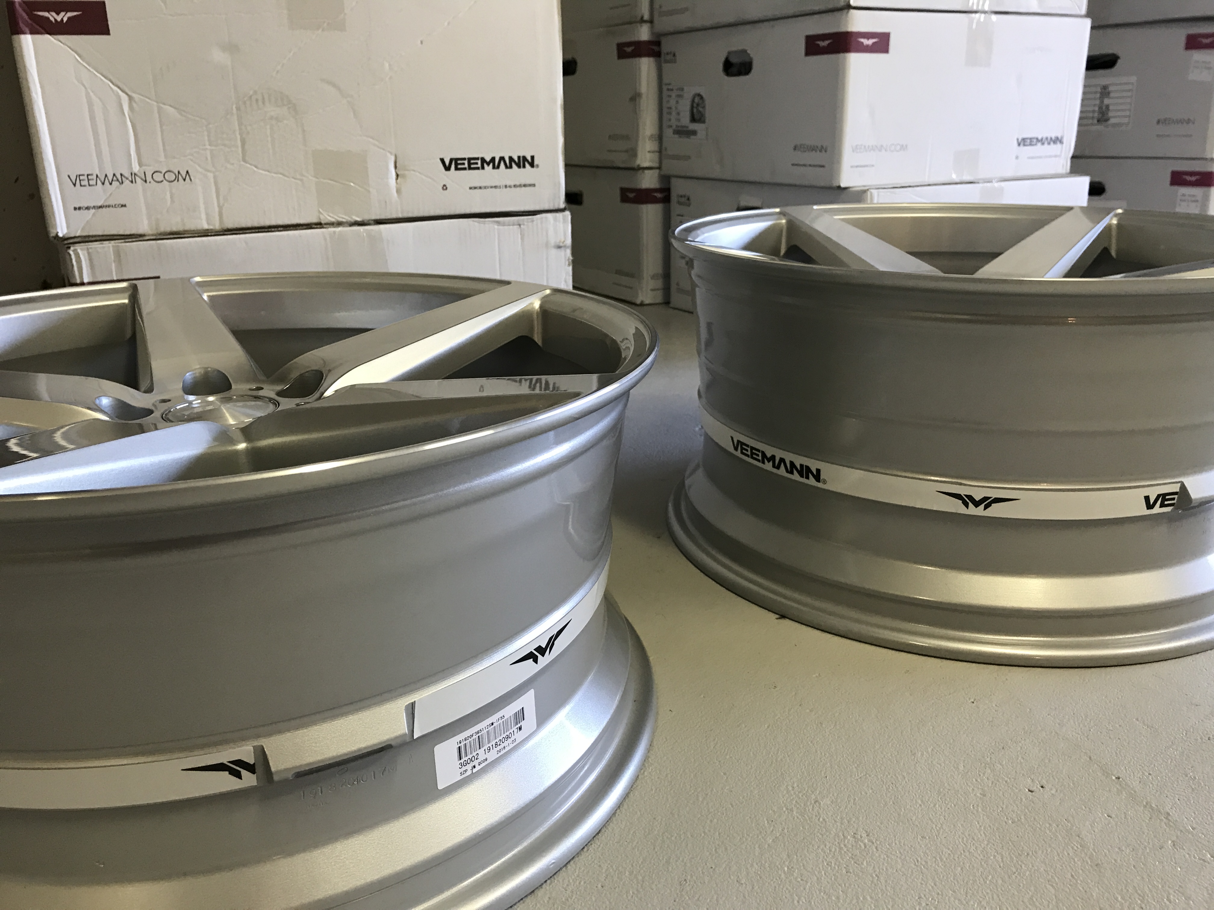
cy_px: 455
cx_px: 607
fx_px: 982
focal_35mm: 28
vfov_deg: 49.7
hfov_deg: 63.4
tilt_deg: -18.3
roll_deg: -0.4
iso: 40
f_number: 1.8
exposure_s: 1/25
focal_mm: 3.99
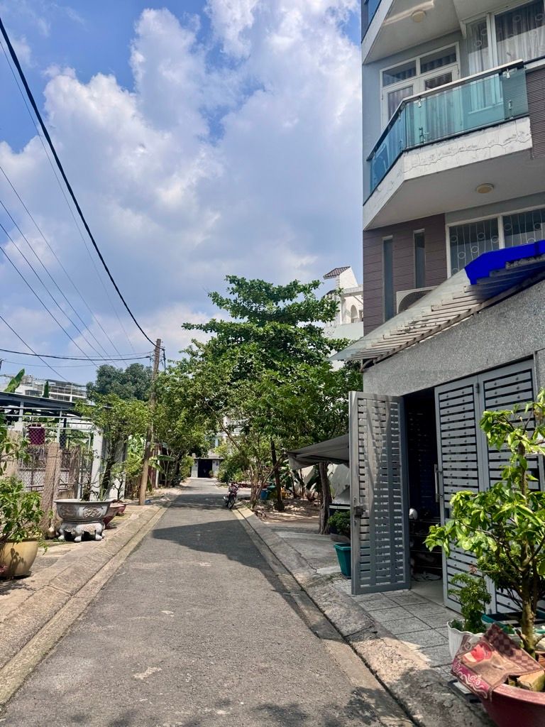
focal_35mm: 24
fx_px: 504
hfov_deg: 56.8
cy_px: 364
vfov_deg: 71.6
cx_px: 272
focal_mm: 6.76
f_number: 1.78
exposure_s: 1/6410
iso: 80
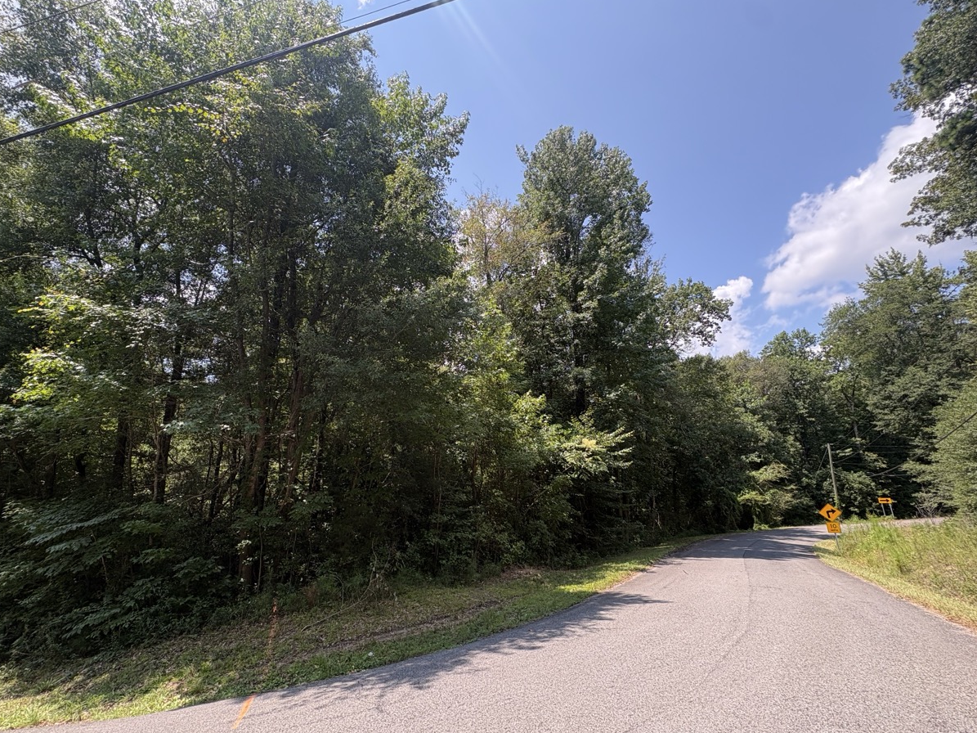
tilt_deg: +15.7
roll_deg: -0.7
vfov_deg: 81.6
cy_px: 389
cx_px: 472
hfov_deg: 98.1
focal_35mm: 15
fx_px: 423
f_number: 2.2
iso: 40
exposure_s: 1/529
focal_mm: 2.22
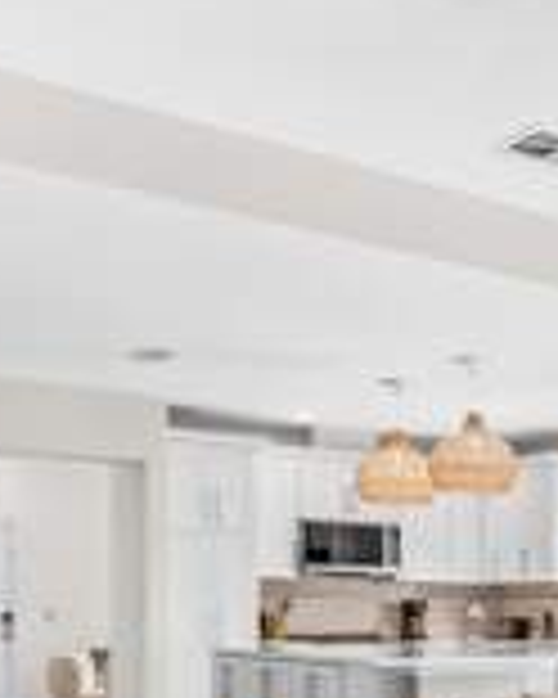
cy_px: 619
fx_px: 1197
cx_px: 792
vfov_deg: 31.1
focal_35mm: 58
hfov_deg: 22.4
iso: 320
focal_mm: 20
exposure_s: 1/13
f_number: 10
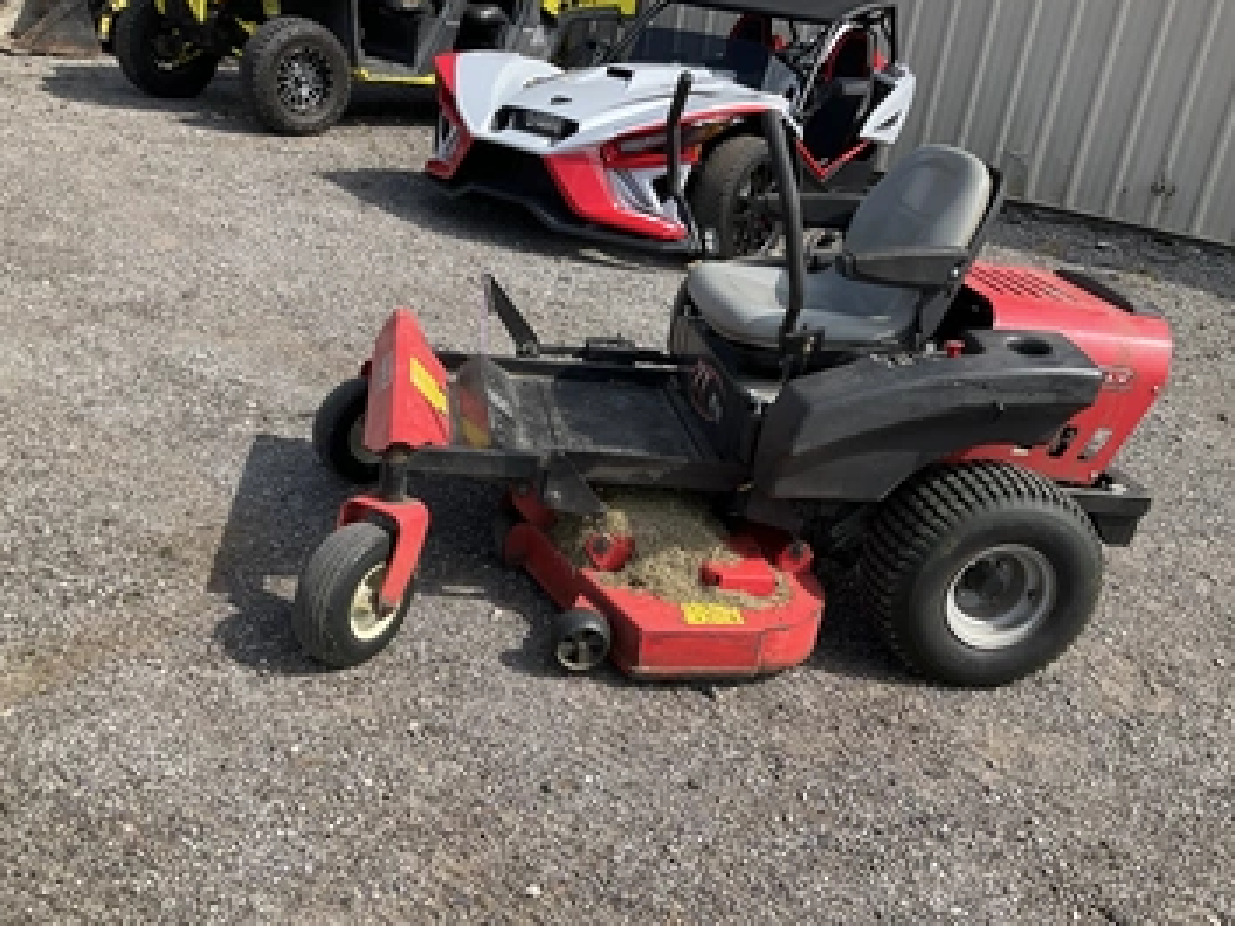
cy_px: 484
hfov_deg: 55.3
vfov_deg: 42.9
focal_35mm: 33
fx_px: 1177
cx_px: 635
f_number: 1.8
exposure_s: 1/1035
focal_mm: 3
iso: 25
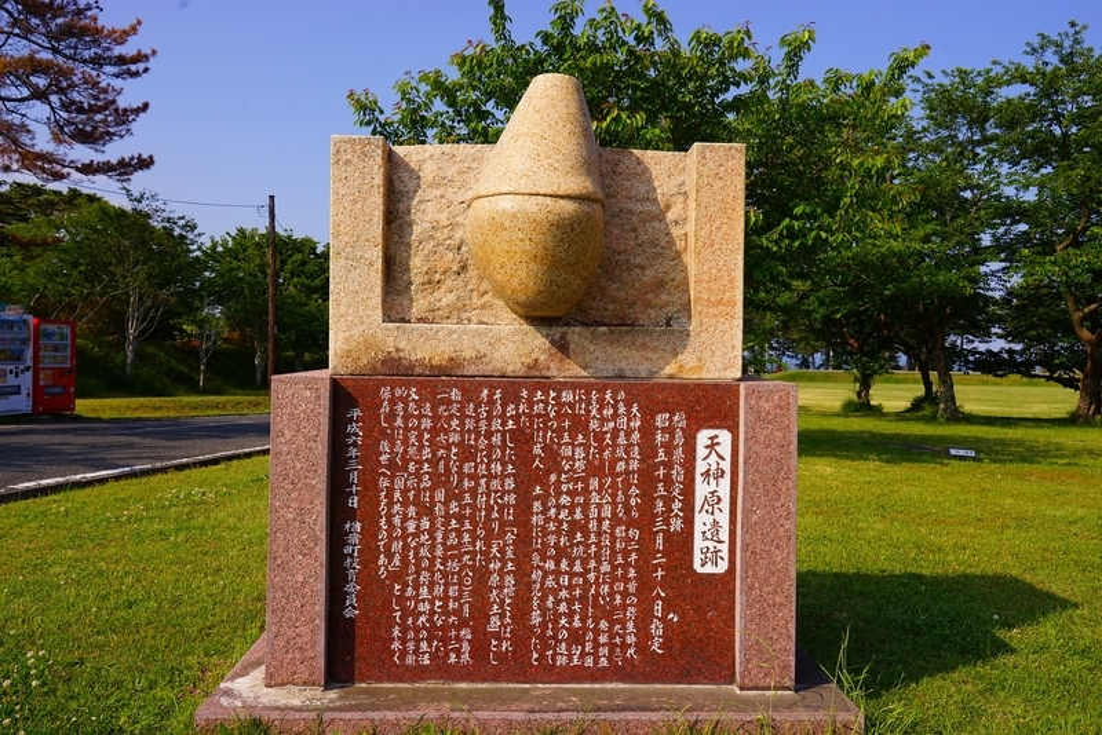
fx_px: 919
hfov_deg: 61.9
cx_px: 551
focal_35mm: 30
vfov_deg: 43.6
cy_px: 368
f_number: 11
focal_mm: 30
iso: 100
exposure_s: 1/200
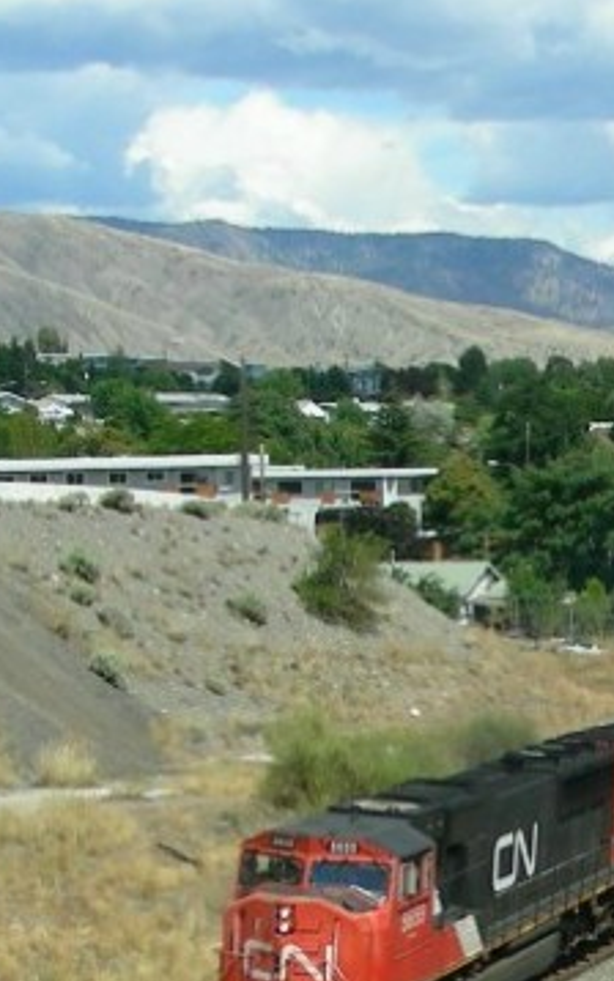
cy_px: 948
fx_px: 3050
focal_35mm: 114
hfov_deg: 11.0
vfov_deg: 17.9
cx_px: 958
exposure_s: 1/742
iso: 50
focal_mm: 6.3
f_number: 4
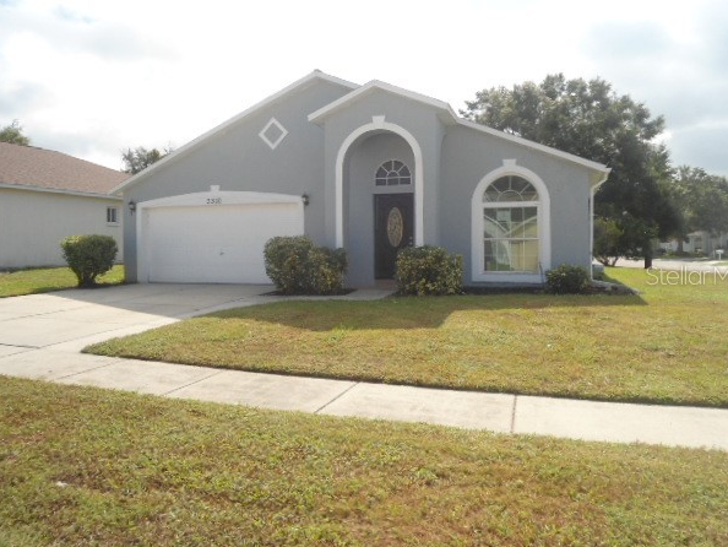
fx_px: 589
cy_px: 275
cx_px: 369
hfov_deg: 63.4
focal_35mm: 28
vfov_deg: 49.8
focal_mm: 4.7
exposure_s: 1/1000
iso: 80
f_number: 2.8
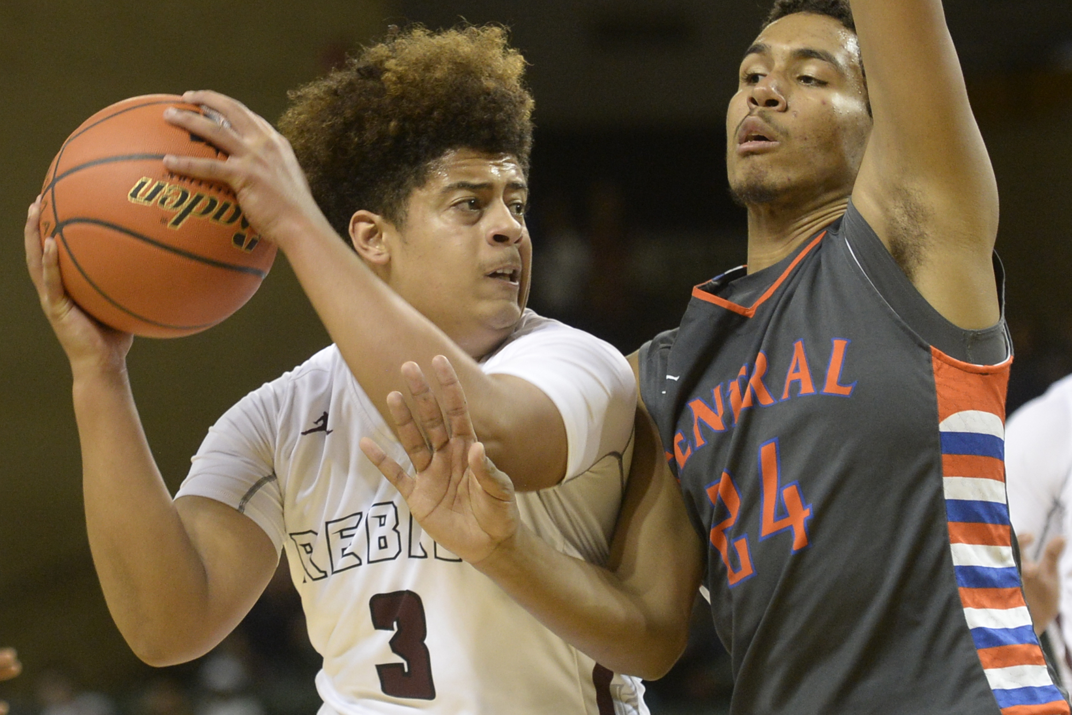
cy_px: 358
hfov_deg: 17.6
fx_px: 3454
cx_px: 536
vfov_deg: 11.8
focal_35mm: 116
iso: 3200
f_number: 3.2
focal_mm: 116
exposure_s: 1/1000
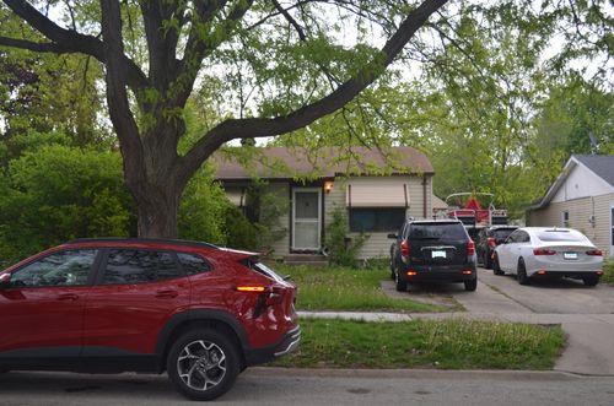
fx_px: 766
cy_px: 203
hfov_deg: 43.7
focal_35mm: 45
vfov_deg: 29.7
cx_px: 307
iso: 100
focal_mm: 30
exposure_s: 1/100
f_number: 4.5
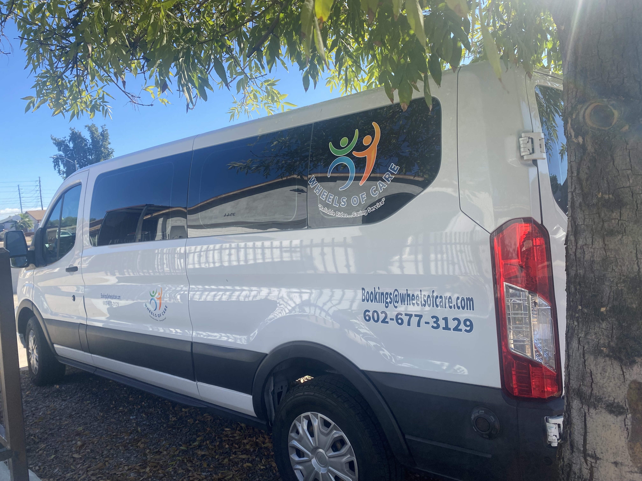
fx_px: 482
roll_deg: +4.2
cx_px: 321
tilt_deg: -3.6
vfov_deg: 53.1
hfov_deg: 67.3
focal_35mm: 26
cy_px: 240
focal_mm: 4.25
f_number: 1.8
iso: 32
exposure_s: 1/1193
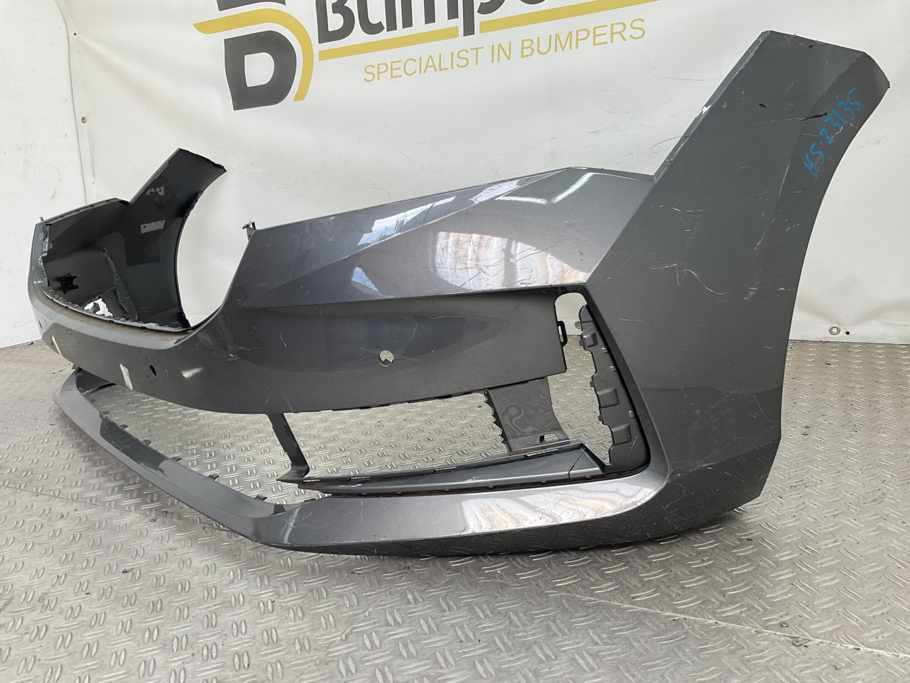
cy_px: 342
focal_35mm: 29
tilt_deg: -13.2
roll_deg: +3.9
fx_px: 762
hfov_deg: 61.7
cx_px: 455
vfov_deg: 48.2
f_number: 1.8
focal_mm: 3
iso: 16
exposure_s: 1/119
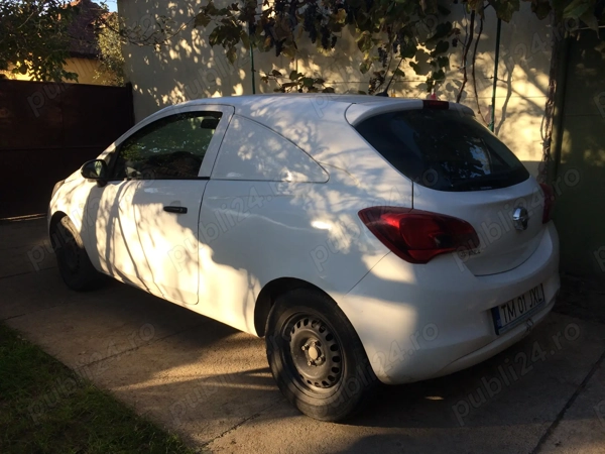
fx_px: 507
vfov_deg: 48.2
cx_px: 302
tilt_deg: -12.5
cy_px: 227
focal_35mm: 29
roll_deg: -1.8
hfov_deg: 61.7
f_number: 2.2
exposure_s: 1/586
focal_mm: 4.15
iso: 32
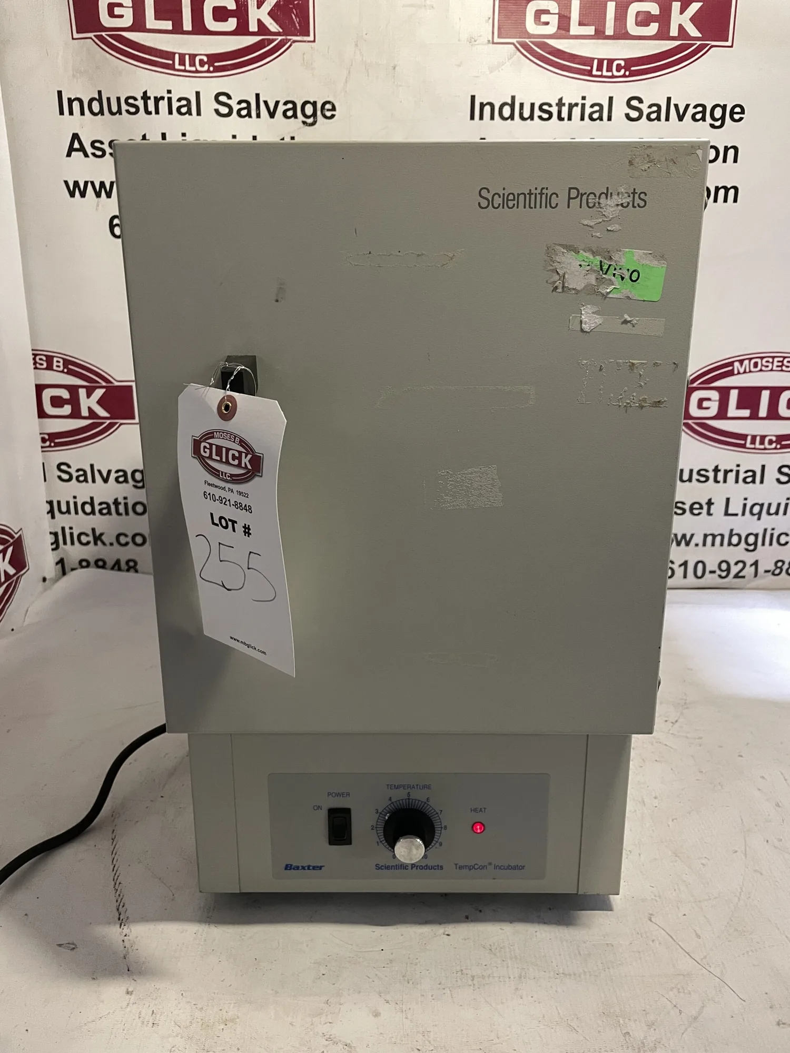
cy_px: 526
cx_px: 395
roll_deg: -1.7
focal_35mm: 26
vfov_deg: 67.3
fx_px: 791
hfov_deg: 53.1
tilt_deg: -17.4
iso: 320
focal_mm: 4.2
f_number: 1.6
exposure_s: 1/60
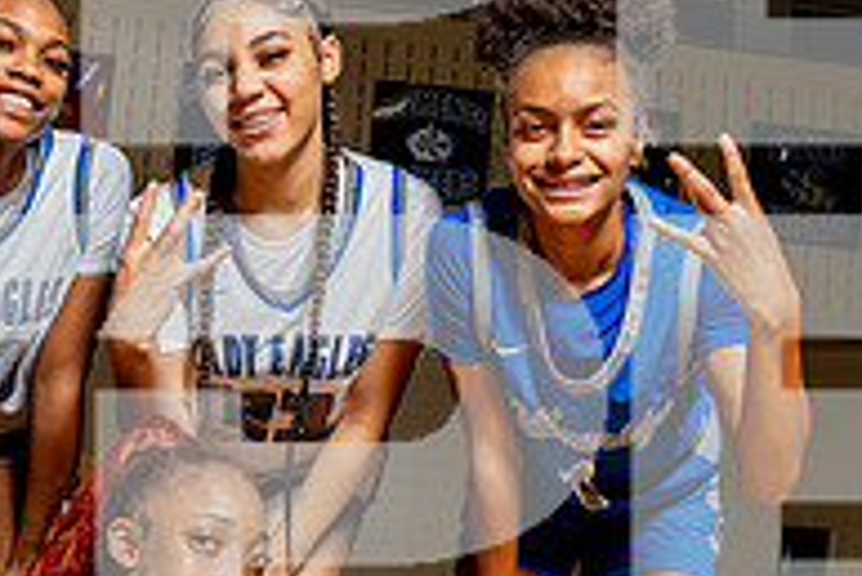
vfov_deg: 22.4
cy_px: 453
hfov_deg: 31.0
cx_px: 9
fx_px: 1438
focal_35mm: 60
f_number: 8
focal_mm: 20
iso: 400
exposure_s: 1/250
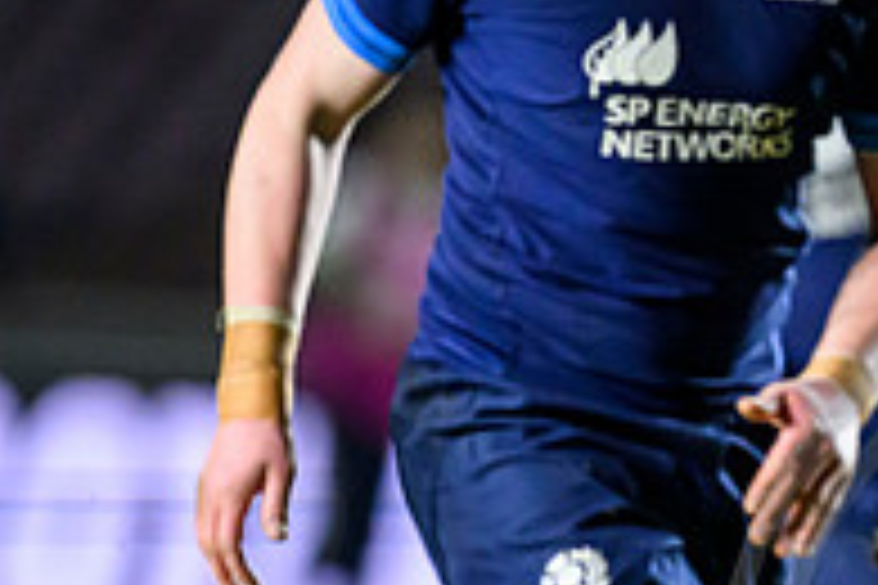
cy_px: 709
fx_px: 28996
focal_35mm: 1189
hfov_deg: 1.7
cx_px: 1180
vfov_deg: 1.2
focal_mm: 400
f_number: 3.5
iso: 8000
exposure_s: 1/1000
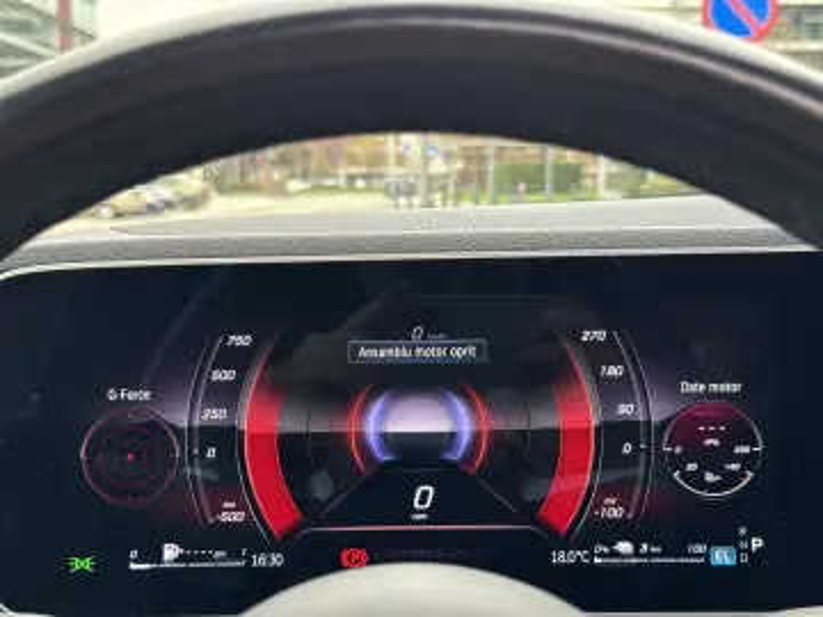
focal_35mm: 48
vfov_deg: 30.3
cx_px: 412
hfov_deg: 39.7
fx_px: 1141
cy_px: 308
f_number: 1.78
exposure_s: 1/122
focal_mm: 6.76
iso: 100
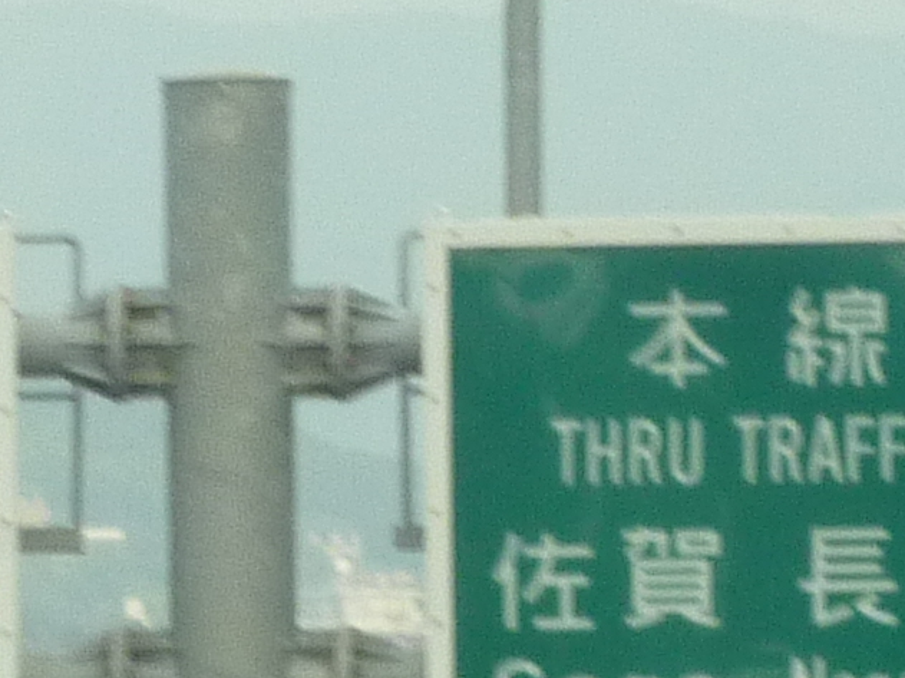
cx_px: 172
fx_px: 27838
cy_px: 347
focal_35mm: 1065
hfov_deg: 1.9
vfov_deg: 1.4
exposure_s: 1/320
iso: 160
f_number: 4.5
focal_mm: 29.9
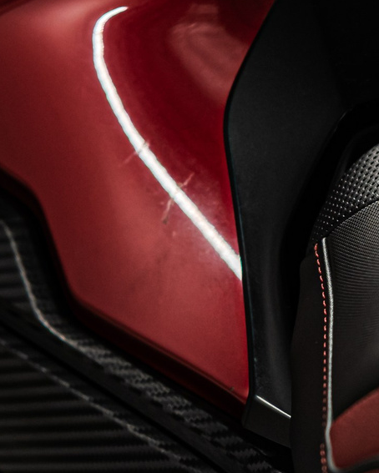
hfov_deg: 9.5
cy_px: 40
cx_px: 447
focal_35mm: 161
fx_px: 2256
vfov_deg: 11.9
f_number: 3.2
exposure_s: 1/50
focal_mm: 38
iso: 500
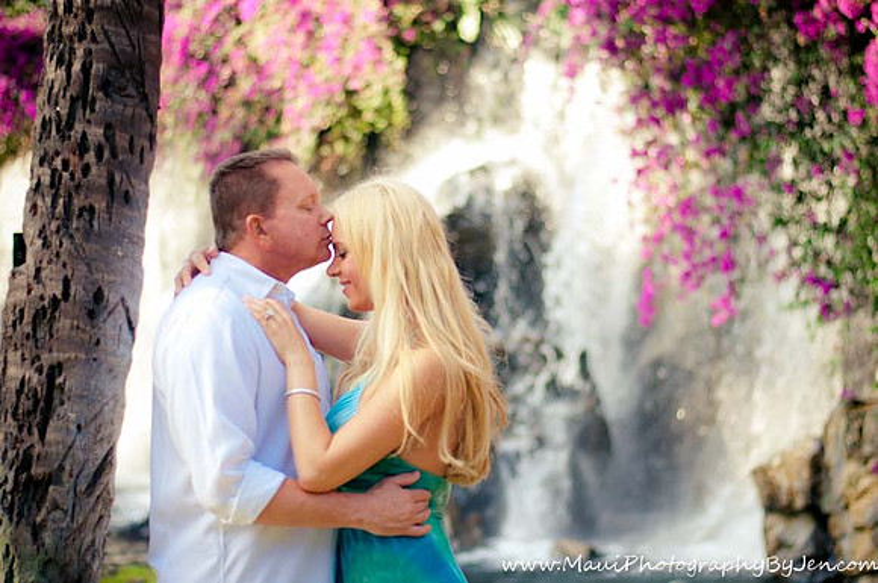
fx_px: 1827
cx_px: 439
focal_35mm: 75
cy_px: 292
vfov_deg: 18.1
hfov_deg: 27.0
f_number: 1.8
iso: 200
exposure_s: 1/250
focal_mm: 50
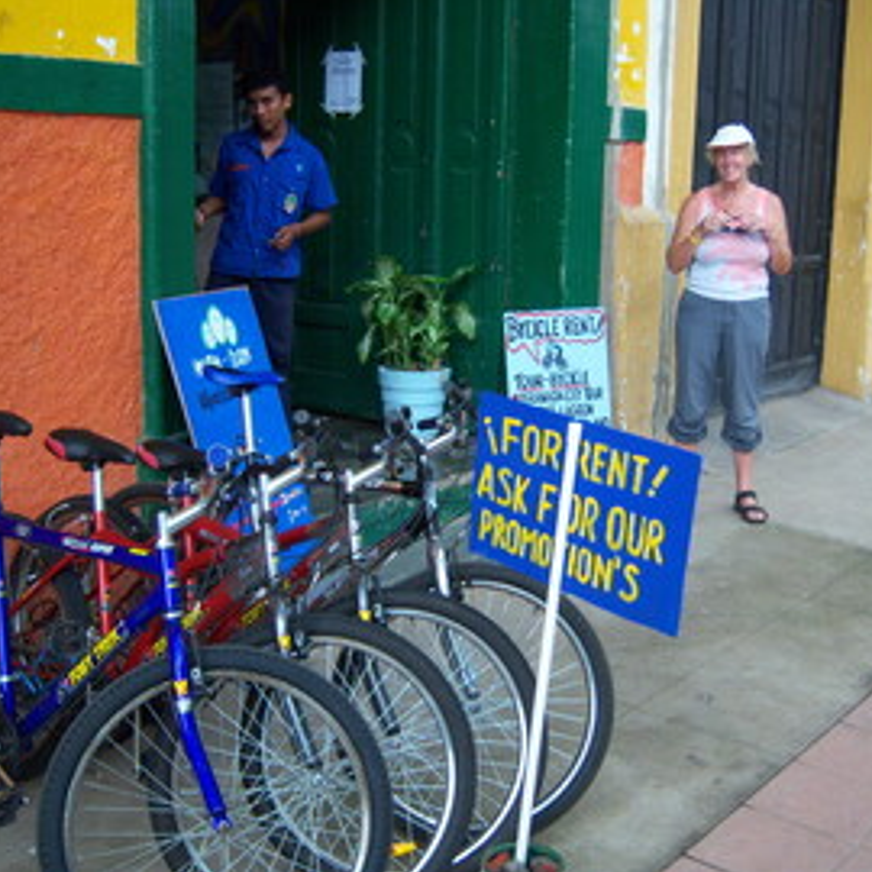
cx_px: 467
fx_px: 1225
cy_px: 433
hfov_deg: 39.1
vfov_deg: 39.2
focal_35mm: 43
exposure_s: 1/60
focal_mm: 7.5
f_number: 2.8
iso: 160
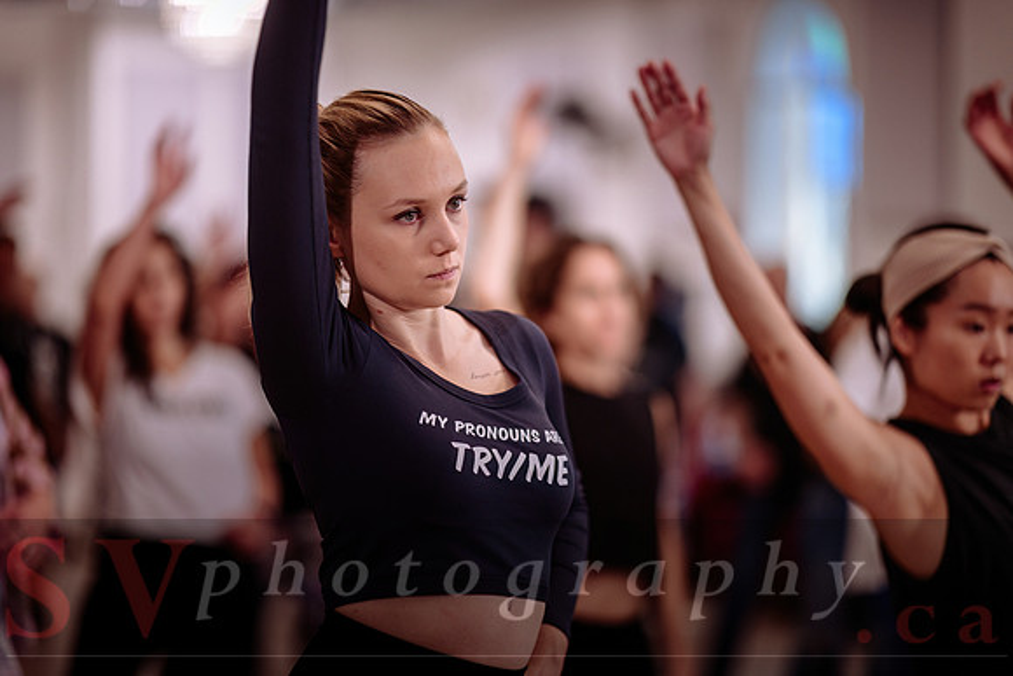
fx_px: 2955
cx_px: 506
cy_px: 338
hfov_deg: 19.5
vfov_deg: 13.0
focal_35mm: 105
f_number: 1.4
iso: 200
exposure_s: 1/250
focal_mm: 105
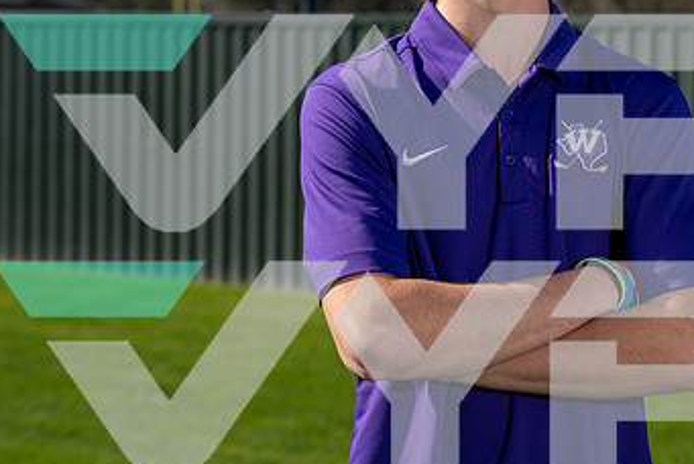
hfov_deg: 17.1
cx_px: 517
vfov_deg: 11.5
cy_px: 123
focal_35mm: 119
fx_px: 2296
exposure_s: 1/640
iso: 100
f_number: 5
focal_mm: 70
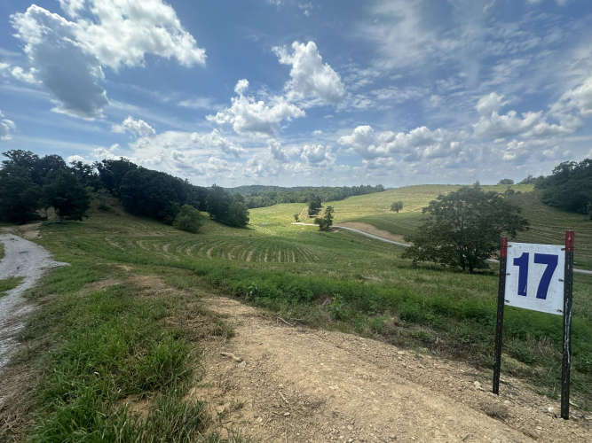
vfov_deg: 85.7
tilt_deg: -7.1
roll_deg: +1.2
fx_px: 239
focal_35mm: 14
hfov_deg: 102.1
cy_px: 222
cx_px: 296
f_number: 2.2
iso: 50
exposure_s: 1/2257
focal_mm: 2.22
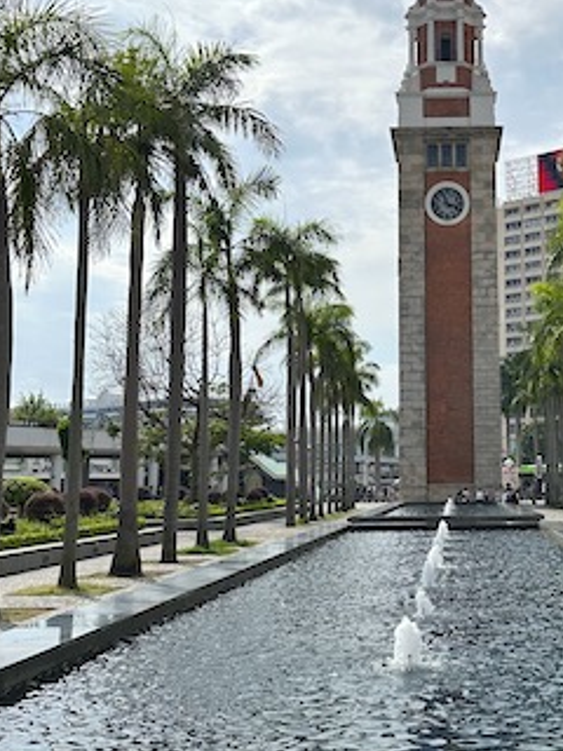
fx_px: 1041
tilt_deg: +9.2
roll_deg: +1.0
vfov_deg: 39.6
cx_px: 464
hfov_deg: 29.5
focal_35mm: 48
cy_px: 322
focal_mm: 6.86
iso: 80
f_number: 1.78
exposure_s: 1/13699
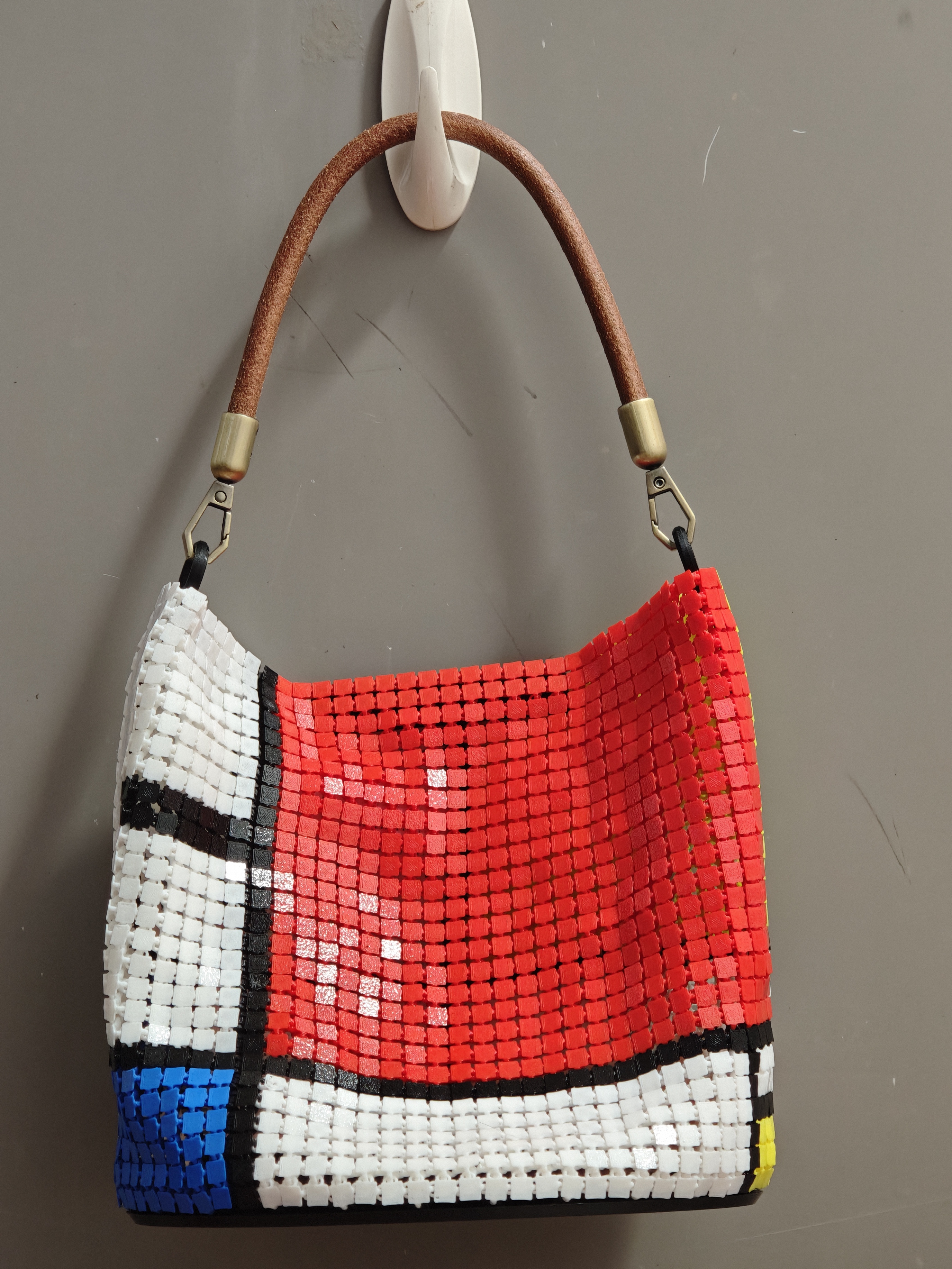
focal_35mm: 67
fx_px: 2457
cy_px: 584
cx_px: 461
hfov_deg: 21.9
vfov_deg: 29.0
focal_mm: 9
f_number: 2
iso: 800
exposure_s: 1/33.3
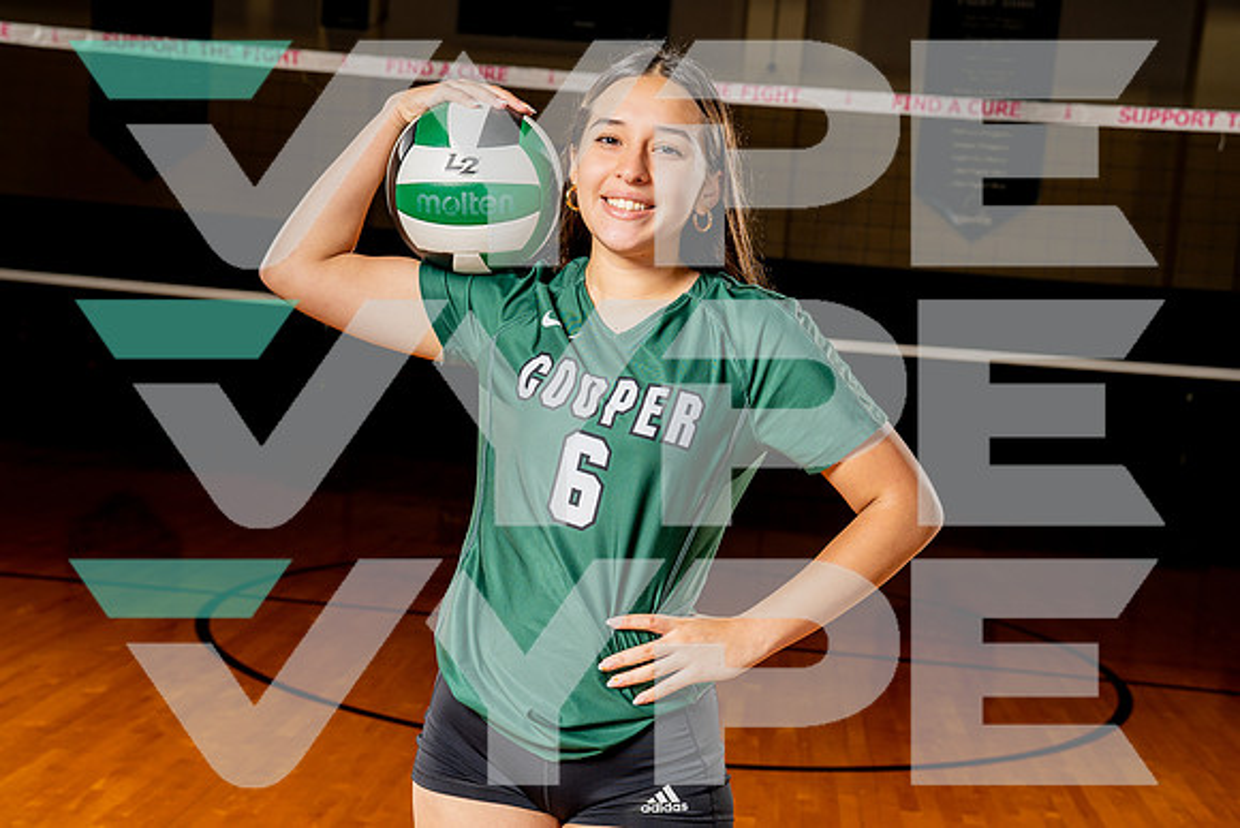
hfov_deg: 41.1
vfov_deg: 28.1
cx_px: 617
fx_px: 1656
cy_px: 410
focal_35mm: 48
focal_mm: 44
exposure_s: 1/250
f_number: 5.6
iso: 250
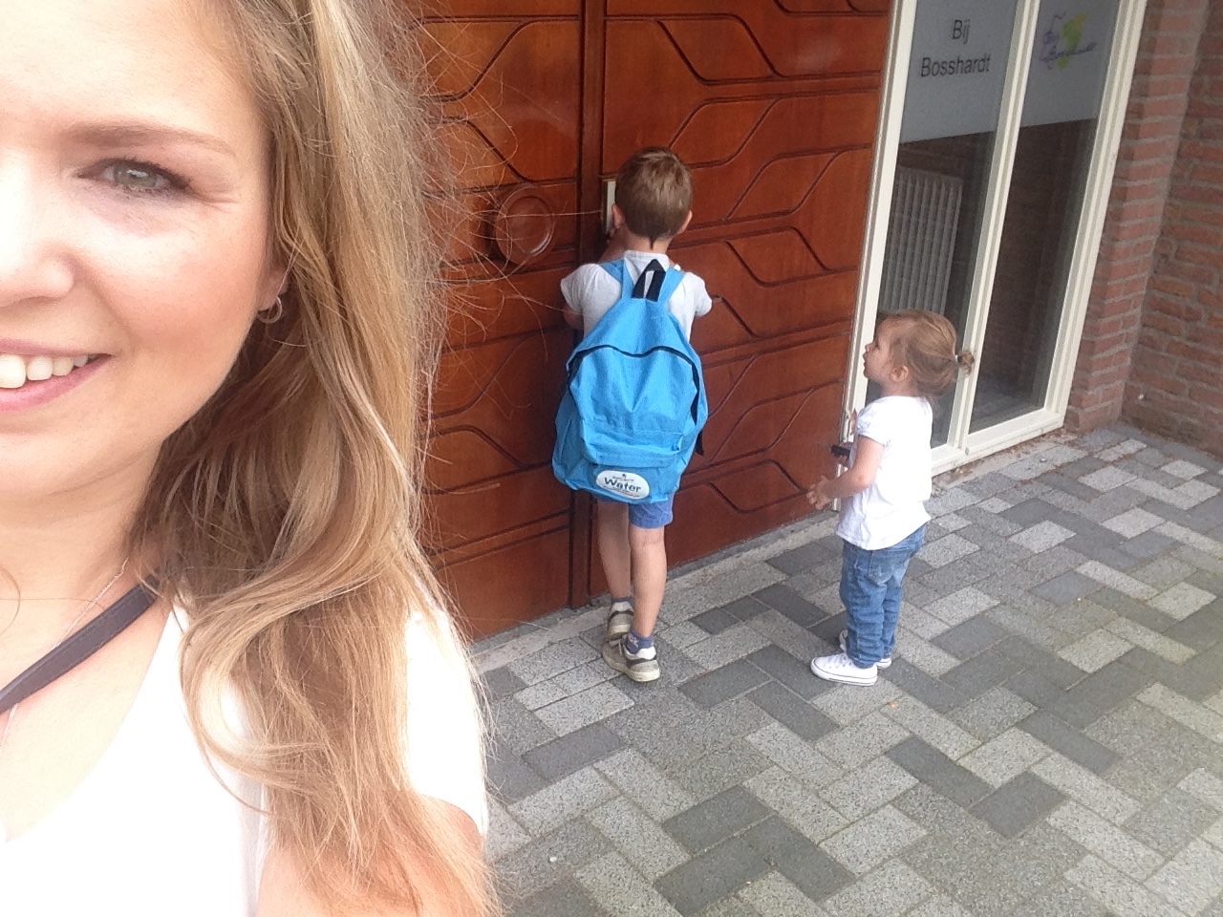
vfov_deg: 40.7
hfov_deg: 52.6
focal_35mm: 35
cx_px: 612
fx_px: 1237
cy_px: 458
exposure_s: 1/219
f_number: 2.4
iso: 32
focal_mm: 2.18
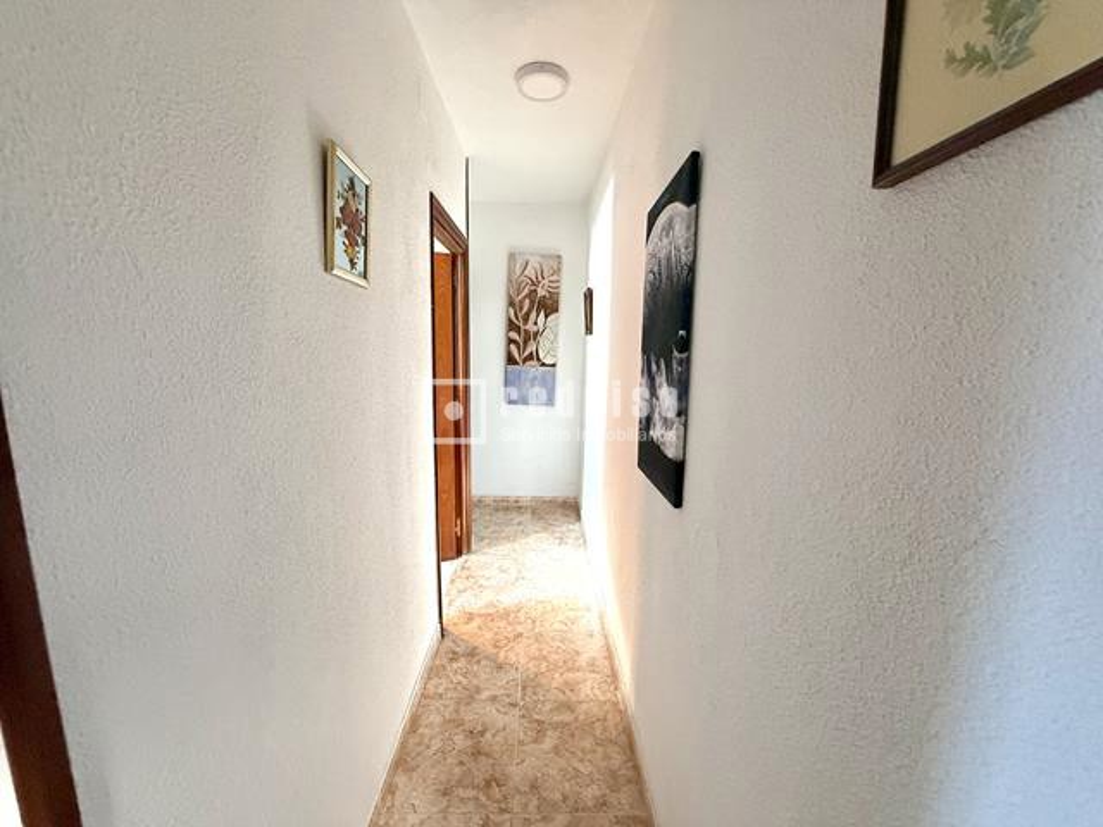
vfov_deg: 85.7
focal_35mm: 14
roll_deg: -1.4
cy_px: 414
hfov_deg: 102.1
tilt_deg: -8.9
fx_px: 446
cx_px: 552
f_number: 2.2
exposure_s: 1/60
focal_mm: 2.22
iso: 500
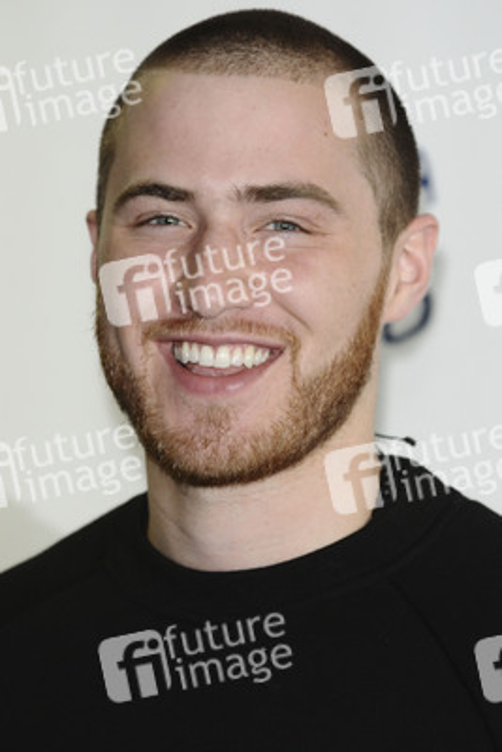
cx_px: 251
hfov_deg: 4.6
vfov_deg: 6.9
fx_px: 6269
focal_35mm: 300
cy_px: 376
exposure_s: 1/200
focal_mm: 200
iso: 640
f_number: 4.5
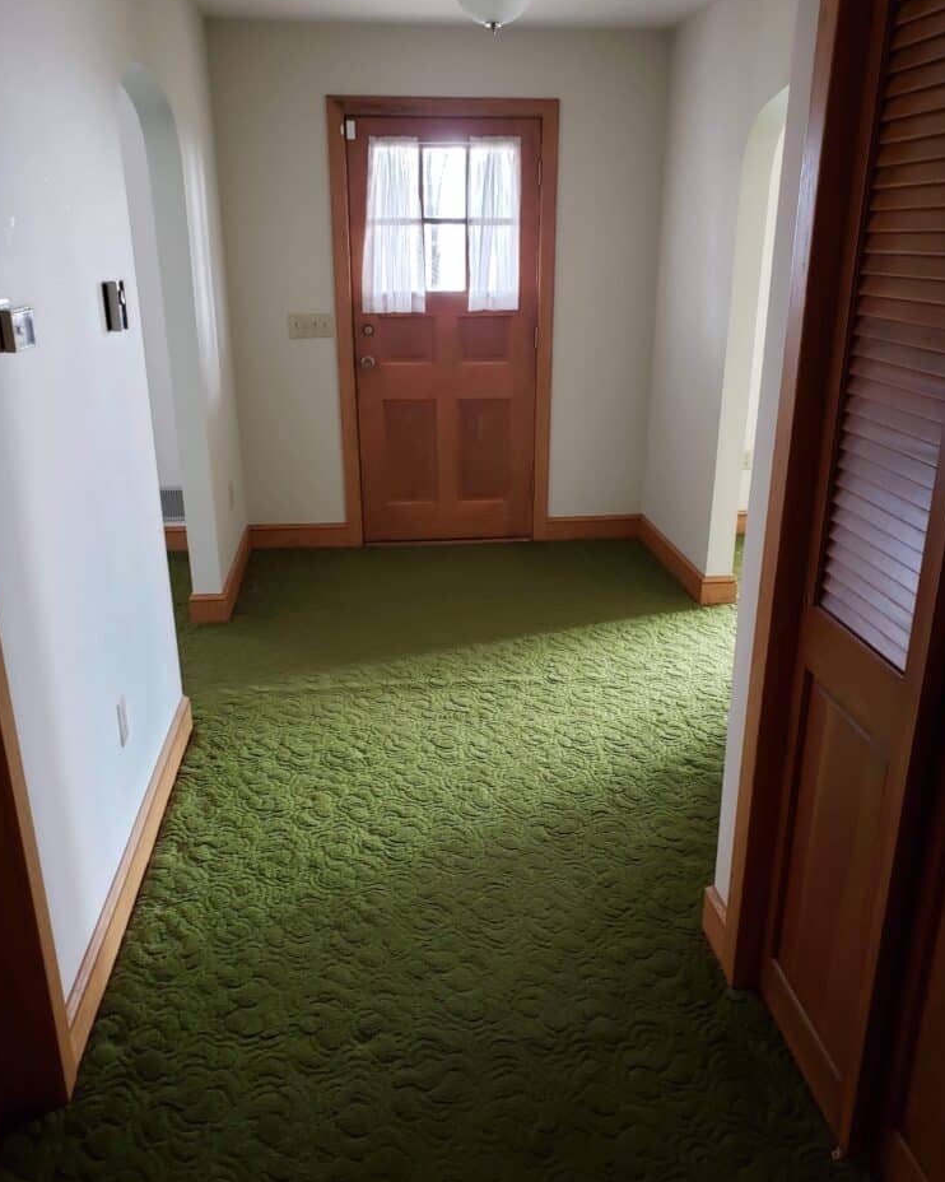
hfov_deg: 51.5
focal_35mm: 28
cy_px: 623
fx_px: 979
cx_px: 472
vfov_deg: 62.2
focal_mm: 4.3
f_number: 2.4
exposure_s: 1/20
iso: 250
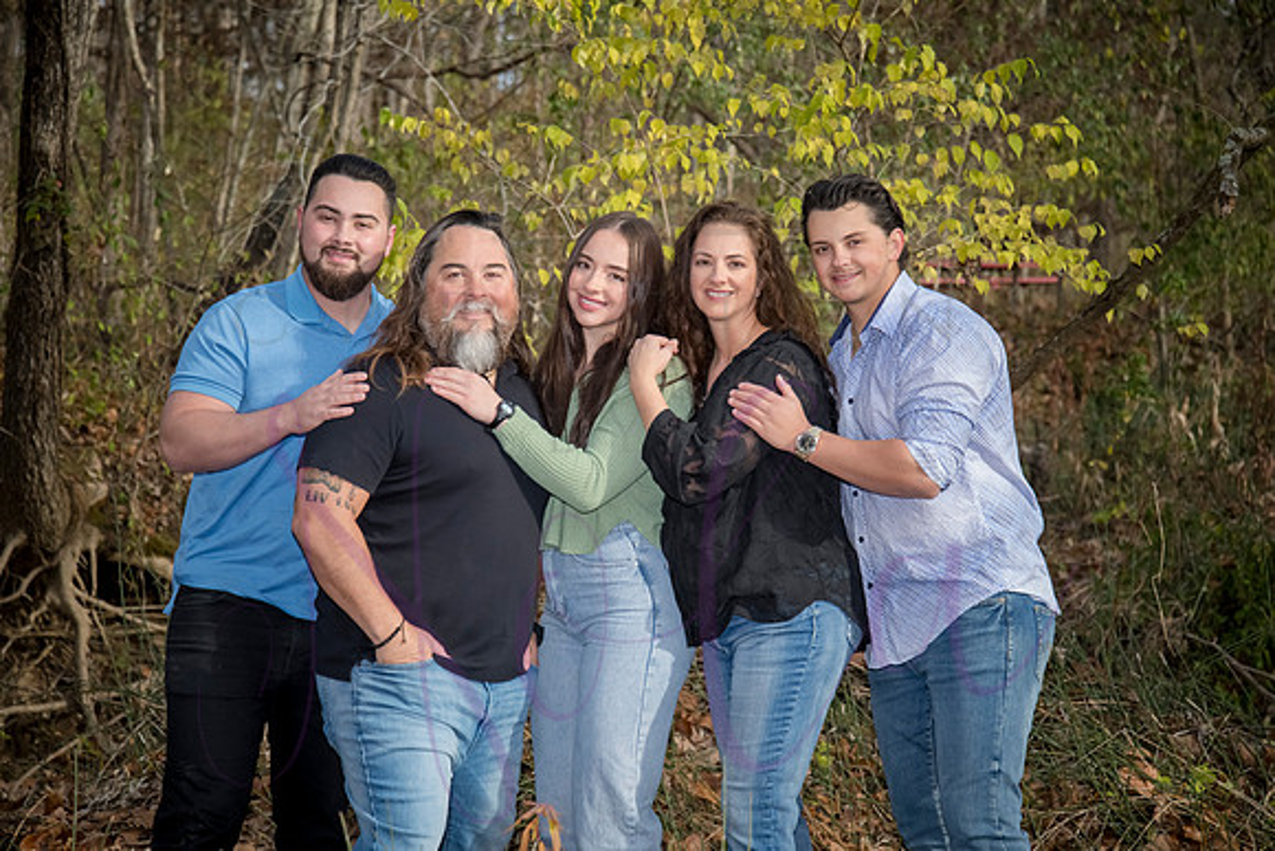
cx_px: 638
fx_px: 3151
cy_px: 426
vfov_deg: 15.4
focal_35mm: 89
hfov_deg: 22.9
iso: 800
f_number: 5.6
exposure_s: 1/800
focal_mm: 85
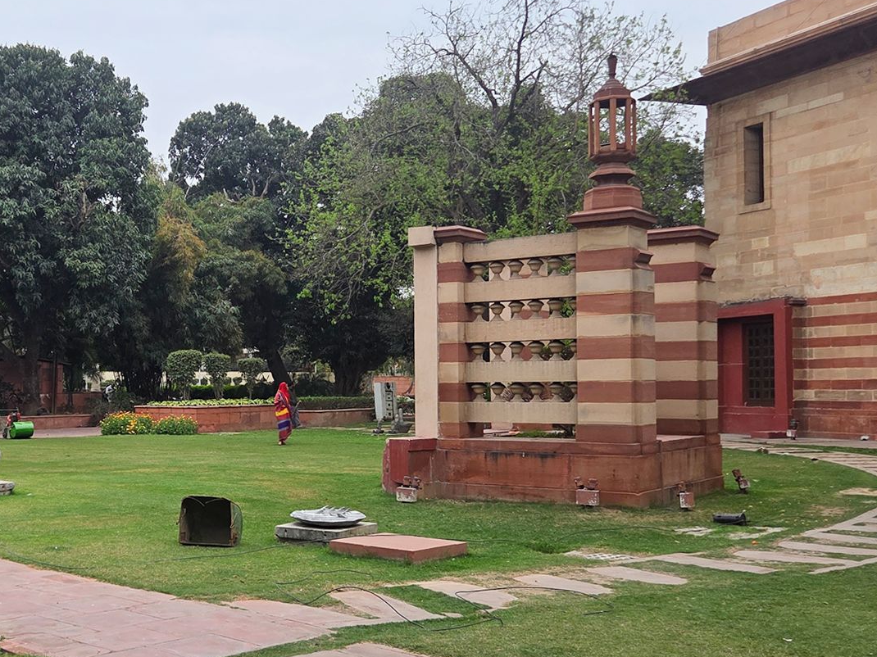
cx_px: 240
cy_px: 366
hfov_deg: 42.7
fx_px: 1089
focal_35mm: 43
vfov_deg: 33.5
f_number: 1.8
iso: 80
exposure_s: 1/612
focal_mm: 5.4
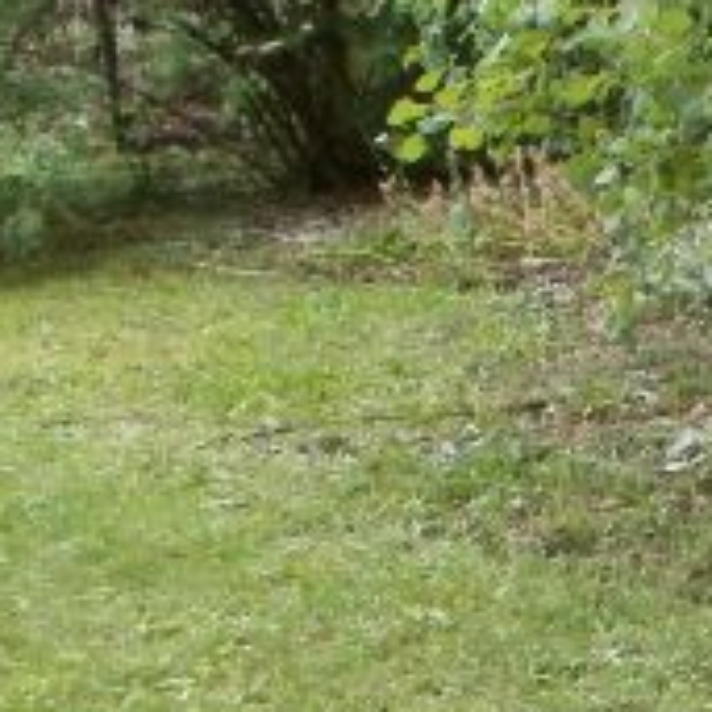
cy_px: 679
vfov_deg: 11.6
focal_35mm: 149
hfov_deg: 10.6
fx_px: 3467
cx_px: 1520
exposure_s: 1/40
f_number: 3.5
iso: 100
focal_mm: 6.3
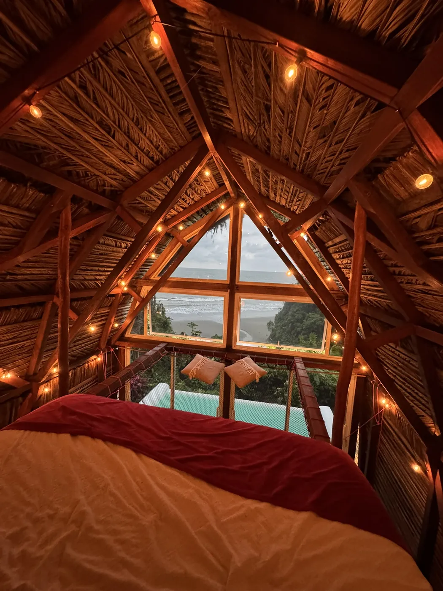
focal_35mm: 14
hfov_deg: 85.7
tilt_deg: -6.9
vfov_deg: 102.1
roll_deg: -2.5
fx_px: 239
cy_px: 296
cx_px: 222
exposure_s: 1/60
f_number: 2.2
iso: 1250
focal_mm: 2.22
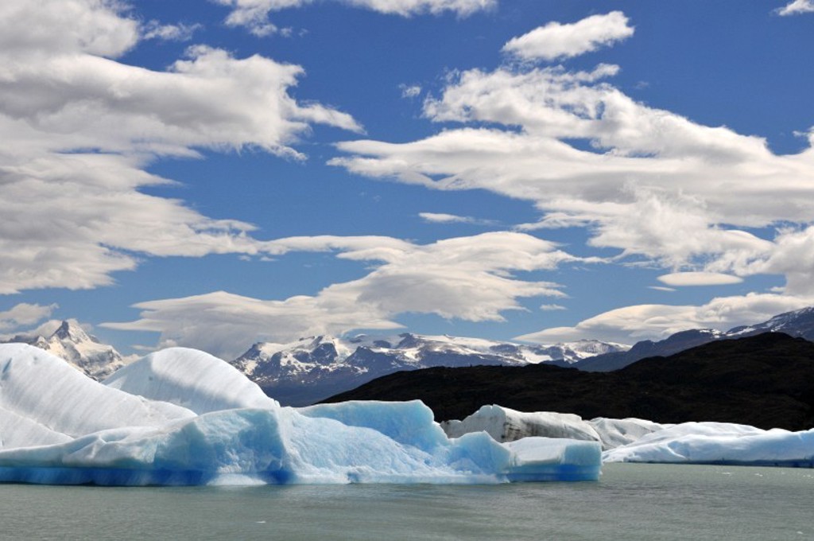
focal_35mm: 68
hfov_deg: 29.9
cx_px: 407
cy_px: 270
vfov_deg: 20.1
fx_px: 1524
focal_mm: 45
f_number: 8
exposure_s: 1/1250
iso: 200
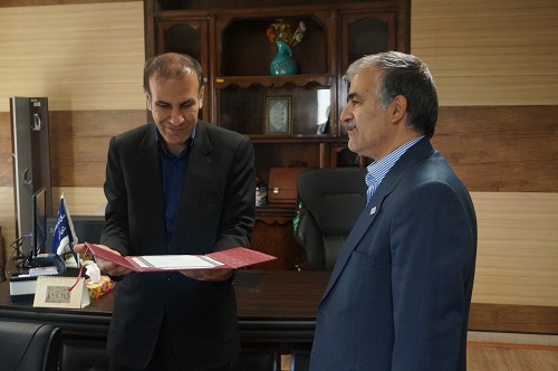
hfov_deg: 48.0
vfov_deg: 32.9
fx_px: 627
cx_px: 279
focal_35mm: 40
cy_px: 186
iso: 2500
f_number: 4.5
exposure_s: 1/60
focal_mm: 27
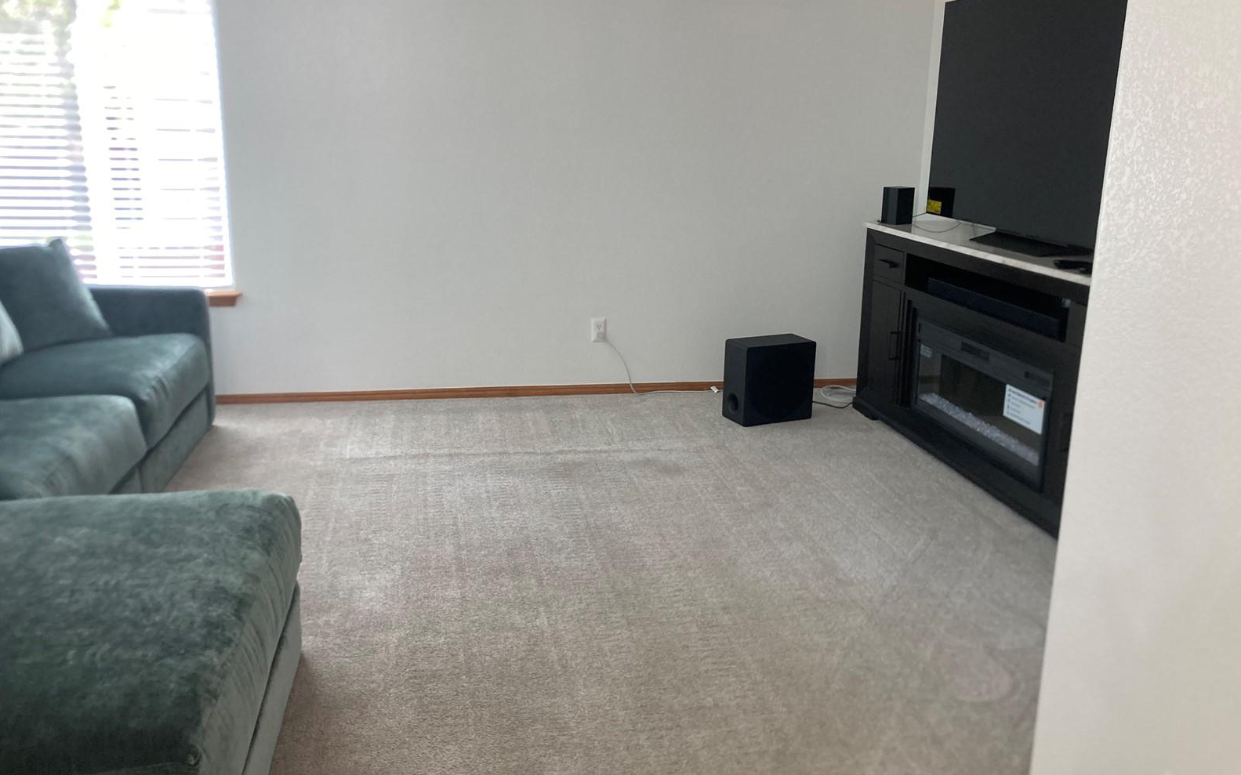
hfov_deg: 62.9
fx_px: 1015
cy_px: 341
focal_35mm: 30
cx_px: 624
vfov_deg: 41.8
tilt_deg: -12.6
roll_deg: +0.0
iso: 80
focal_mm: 3.99
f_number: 1.8
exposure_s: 1/60
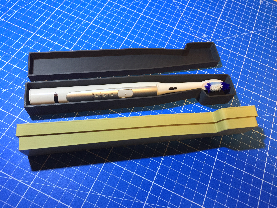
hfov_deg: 61.7
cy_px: 104
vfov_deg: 48.2
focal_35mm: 29
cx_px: 138
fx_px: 232
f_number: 2.2
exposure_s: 1/20
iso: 250
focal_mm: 4.15
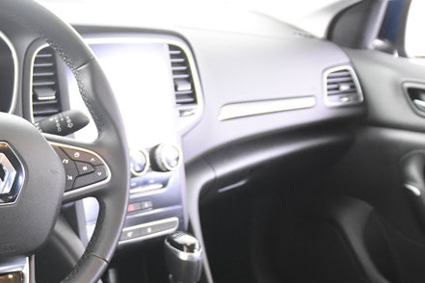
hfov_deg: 32.3
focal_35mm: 59
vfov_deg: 22.5
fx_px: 698
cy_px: 240
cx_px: 47
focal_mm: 17
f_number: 2.8
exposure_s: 1/25
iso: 3600
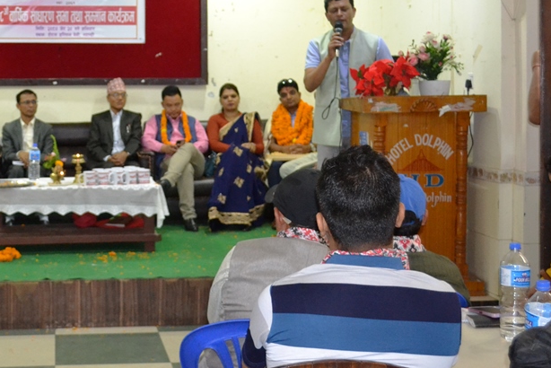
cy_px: 116
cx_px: 97
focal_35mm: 60
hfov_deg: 32.3
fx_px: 919
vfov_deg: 22.5
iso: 2500
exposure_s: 1/60
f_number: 4
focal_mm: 24
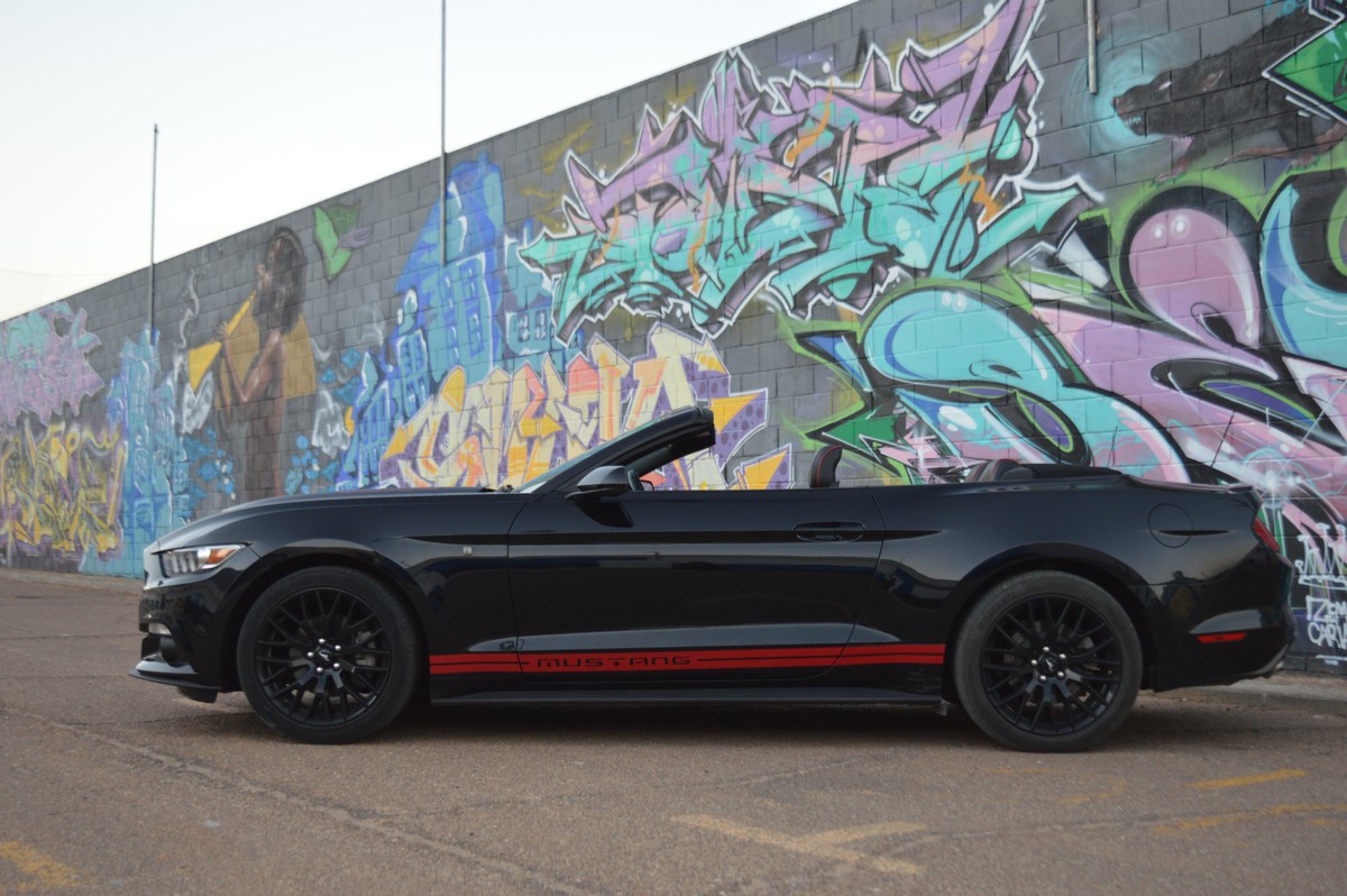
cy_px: 448
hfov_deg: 43.6
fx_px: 1682
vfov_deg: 29.8
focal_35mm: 45
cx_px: 674
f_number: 4.2
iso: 400
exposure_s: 1/40
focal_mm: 30
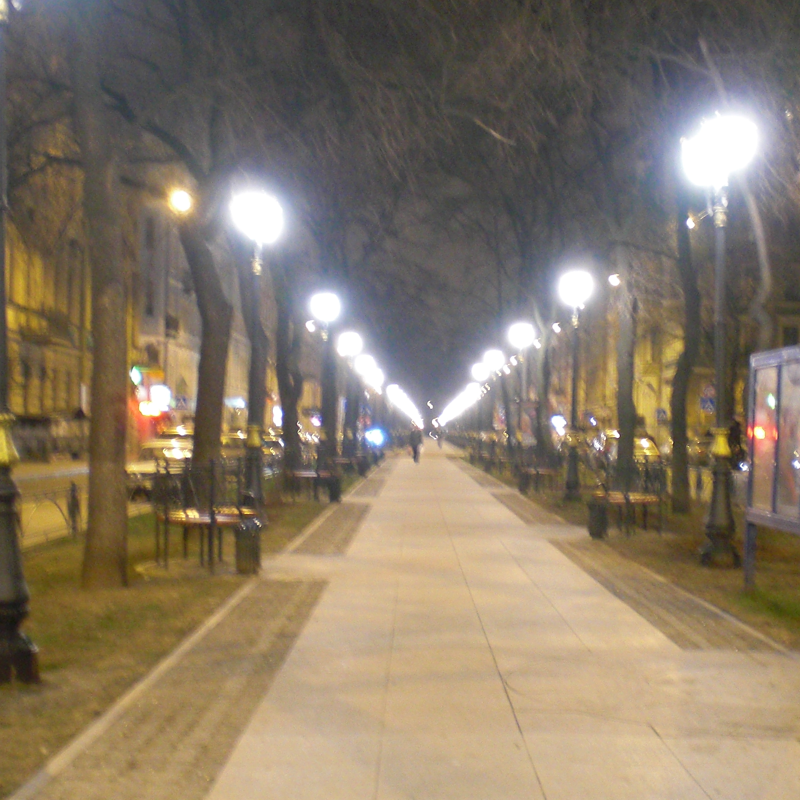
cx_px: 490
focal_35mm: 62
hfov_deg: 27.6
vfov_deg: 27.7
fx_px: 1621
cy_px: 424
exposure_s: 1/2.5
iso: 200
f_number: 3.1
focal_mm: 6.3
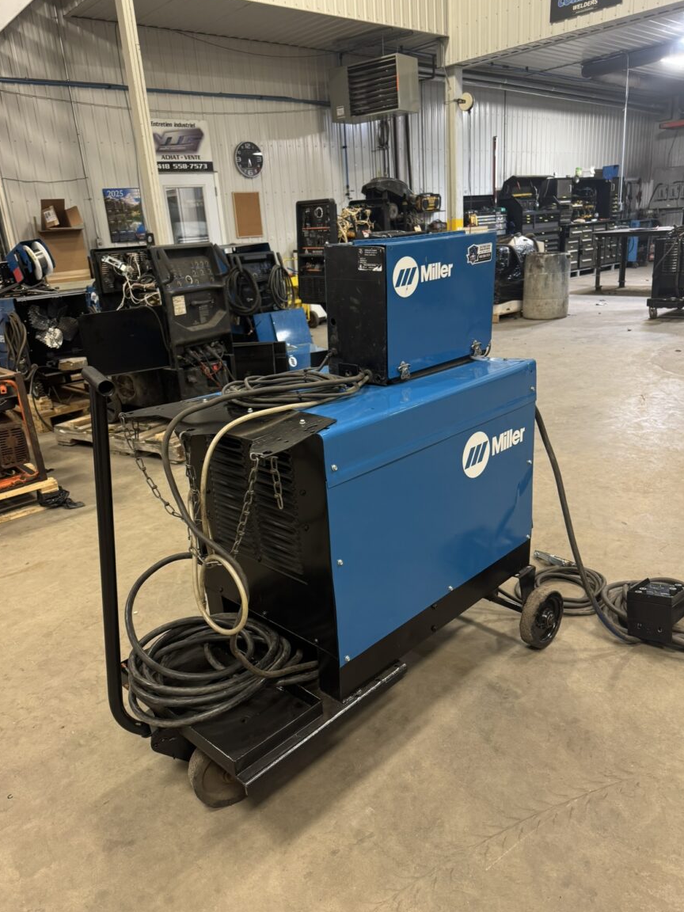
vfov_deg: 69.4
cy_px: 465
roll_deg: +4.4
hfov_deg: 54.9
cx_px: 338
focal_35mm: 25
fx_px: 659
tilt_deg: -18.6
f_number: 1.78
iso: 200
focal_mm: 6.76
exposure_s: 1/60
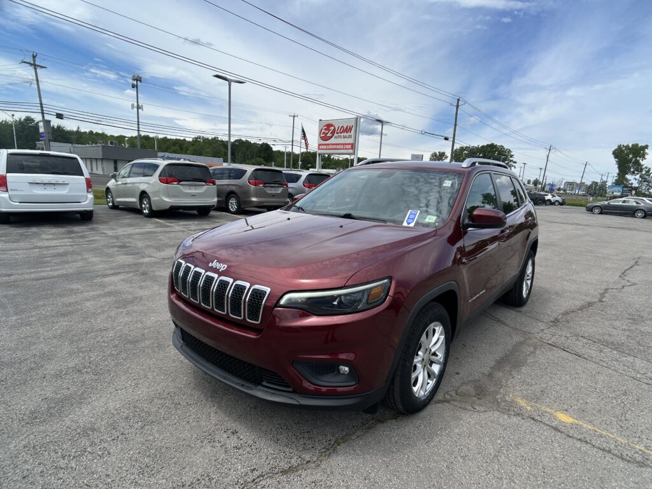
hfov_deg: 67.3
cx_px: 326
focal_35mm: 26
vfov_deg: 53.1
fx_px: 490
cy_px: 244
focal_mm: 5.7
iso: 50
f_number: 1.5
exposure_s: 1/4444
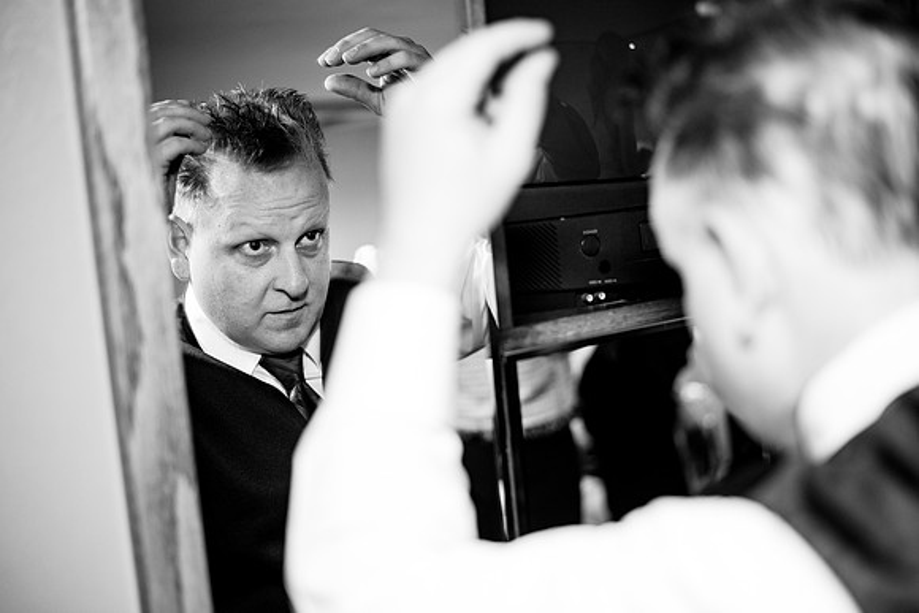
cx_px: 460
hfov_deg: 39.6
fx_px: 1277
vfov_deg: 27.0
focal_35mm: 50
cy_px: 306
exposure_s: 1/250
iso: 1250
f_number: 2.2
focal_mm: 50
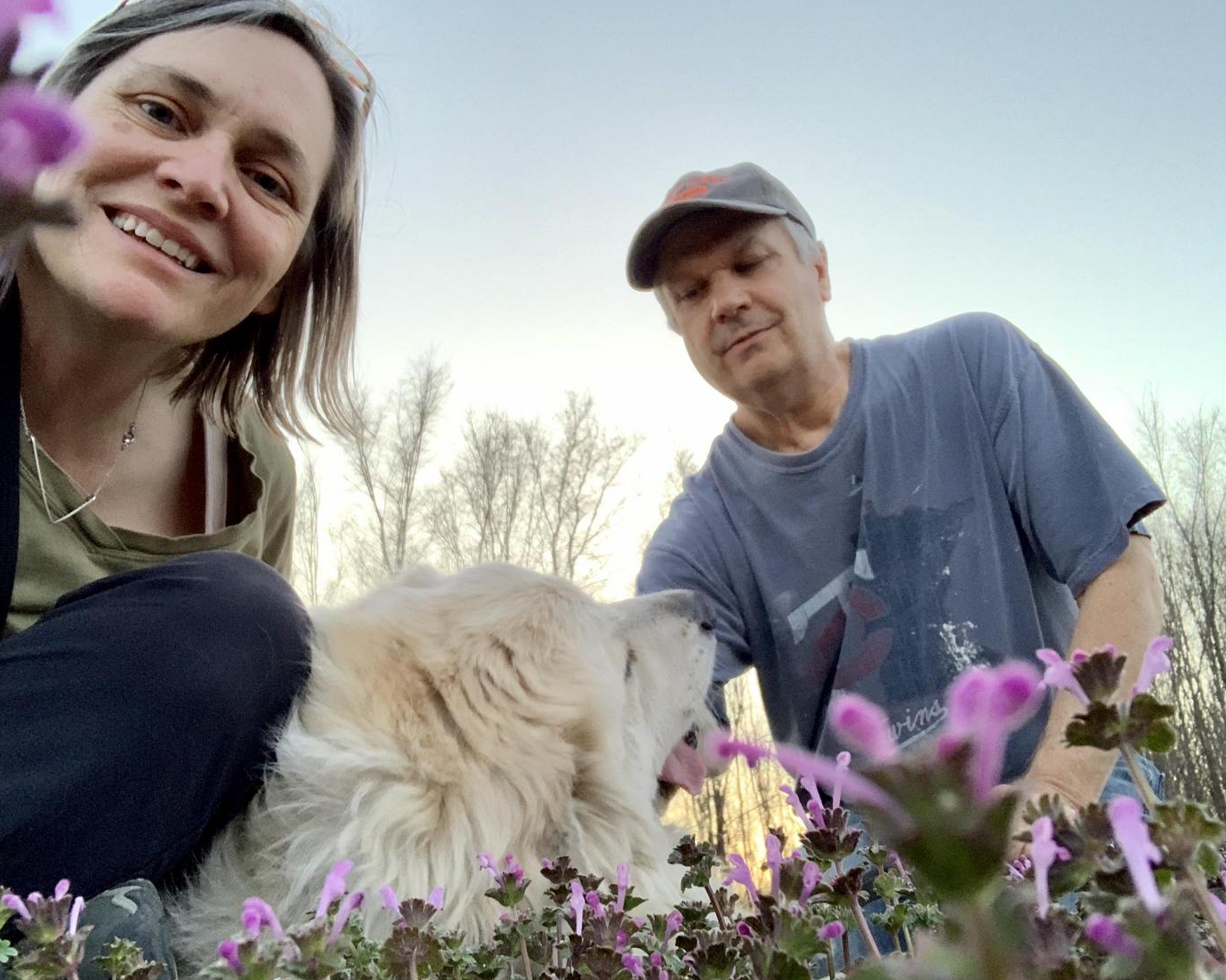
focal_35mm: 34
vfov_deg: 43.3
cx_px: 599
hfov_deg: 52.8
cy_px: 497
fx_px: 1234
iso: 250
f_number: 2.2
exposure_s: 1/60
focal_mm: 2.87
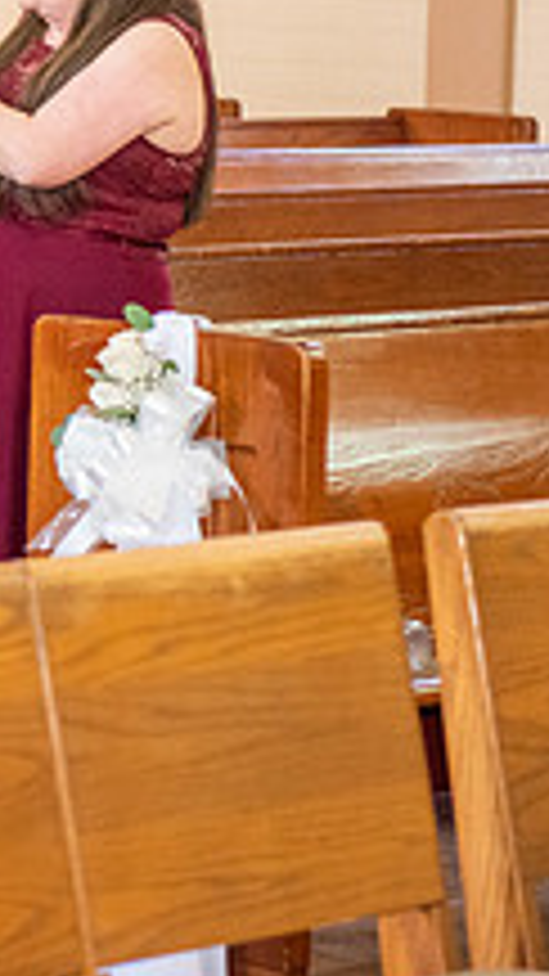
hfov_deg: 6.0
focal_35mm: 196
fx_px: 5074
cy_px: 164
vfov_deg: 10.9
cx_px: -572
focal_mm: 70
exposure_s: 1/250
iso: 2000
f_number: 2.8
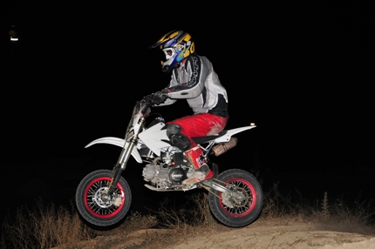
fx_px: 1082
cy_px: 129
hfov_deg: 19.7
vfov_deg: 13.1
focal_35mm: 104
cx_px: 185
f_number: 5.3
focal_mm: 66
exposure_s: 1/320
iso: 400
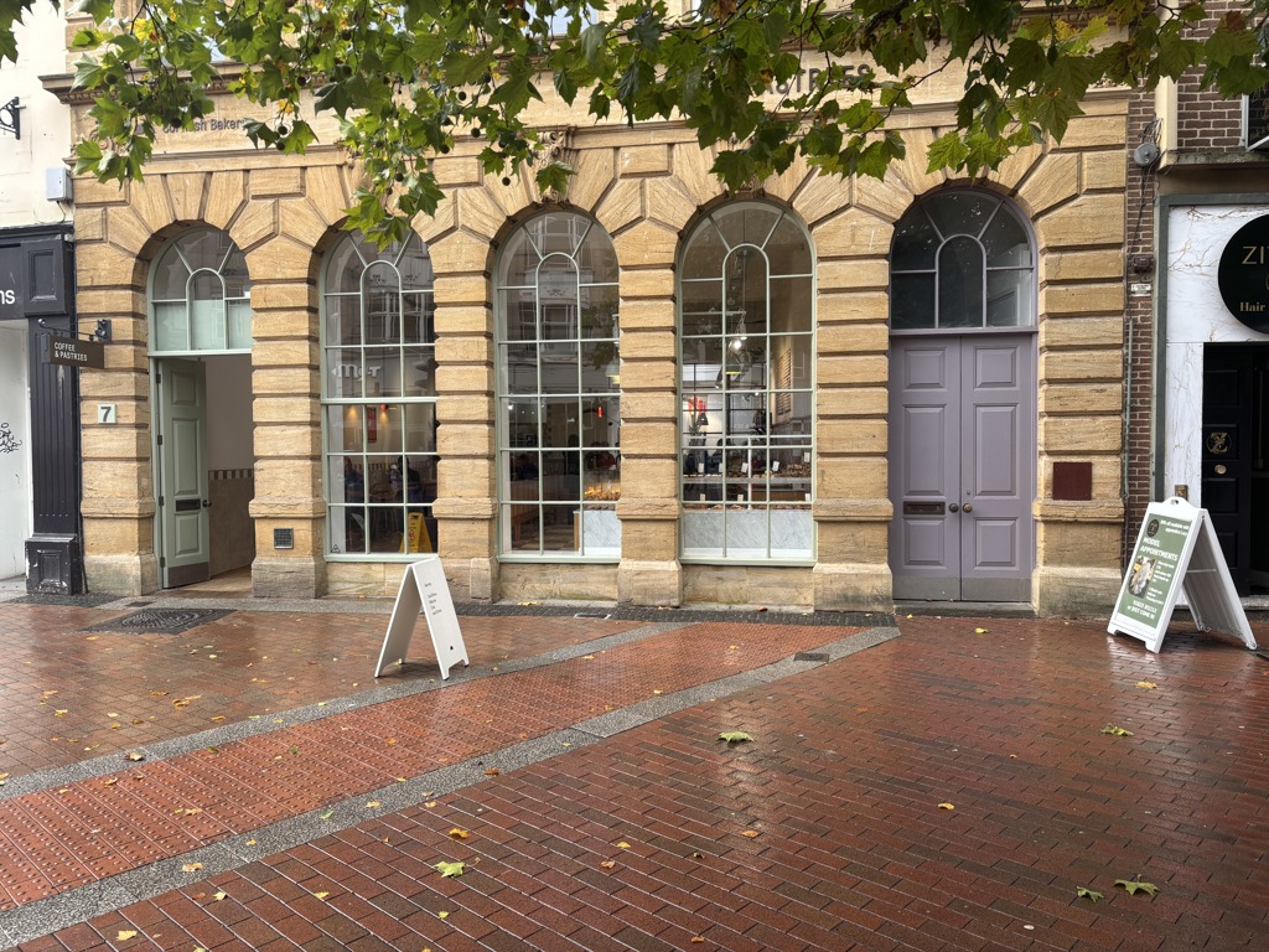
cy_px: 476
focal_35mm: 26
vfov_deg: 53.1
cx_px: 634
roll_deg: -0.1
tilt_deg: -2.4
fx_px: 953
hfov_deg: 67.3
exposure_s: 1/121
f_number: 1.6
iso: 40
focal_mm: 5.96
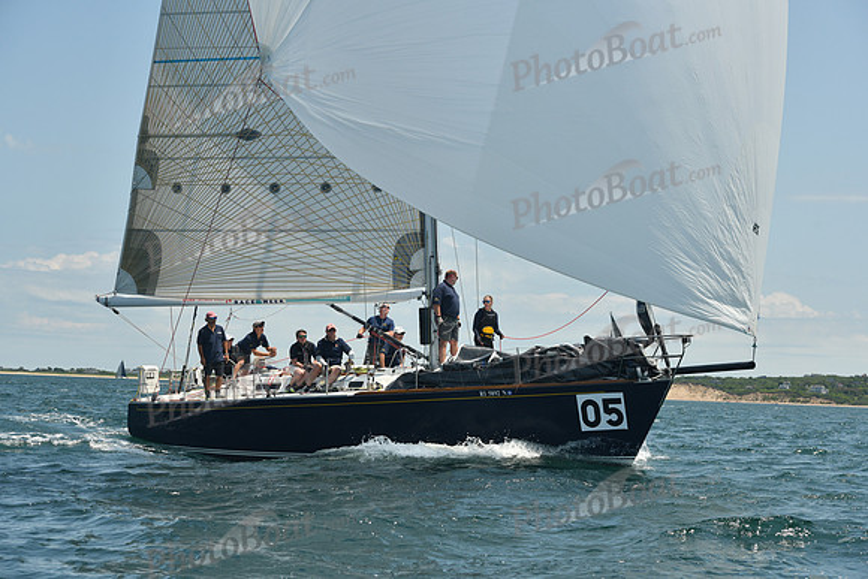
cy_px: 290
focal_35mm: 75
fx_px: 1809
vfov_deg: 18.2
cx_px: 434
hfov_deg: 27.0
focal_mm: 75
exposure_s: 1/640
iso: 320
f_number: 6.3
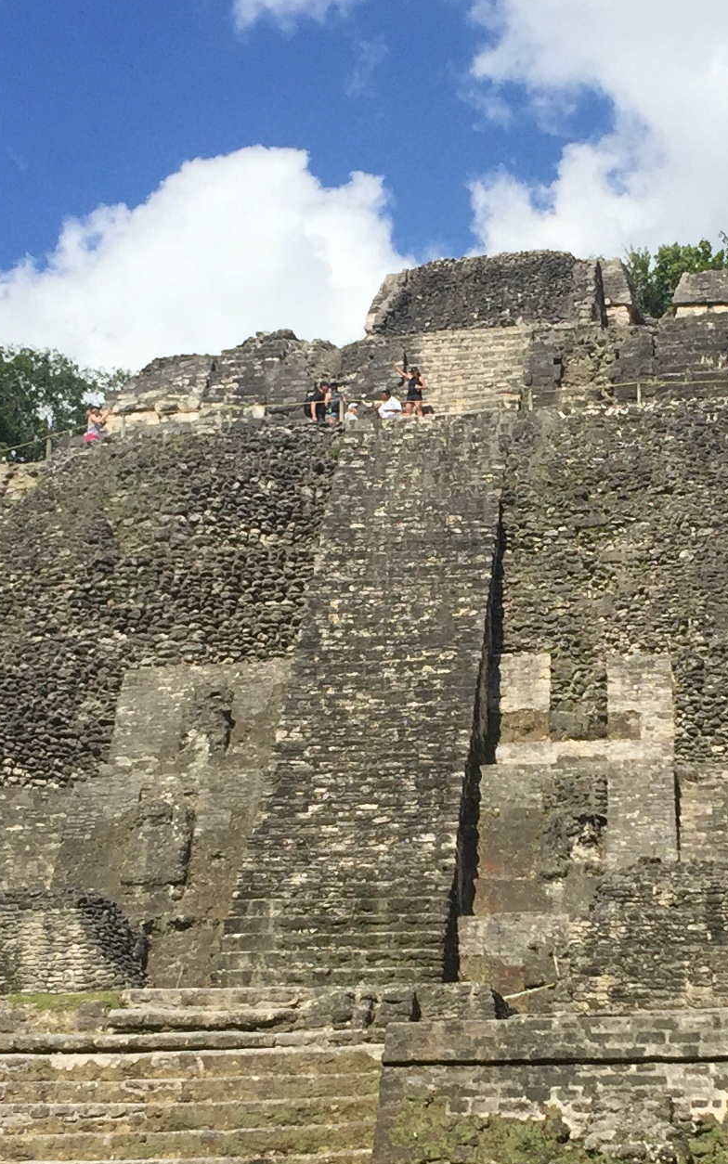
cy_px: 813
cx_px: 540
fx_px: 2539
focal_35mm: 80
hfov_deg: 16.2
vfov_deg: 25.6
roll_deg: -0.9
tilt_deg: +13.6
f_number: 2.2
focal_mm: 4.15
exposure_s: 1/3300
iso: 32
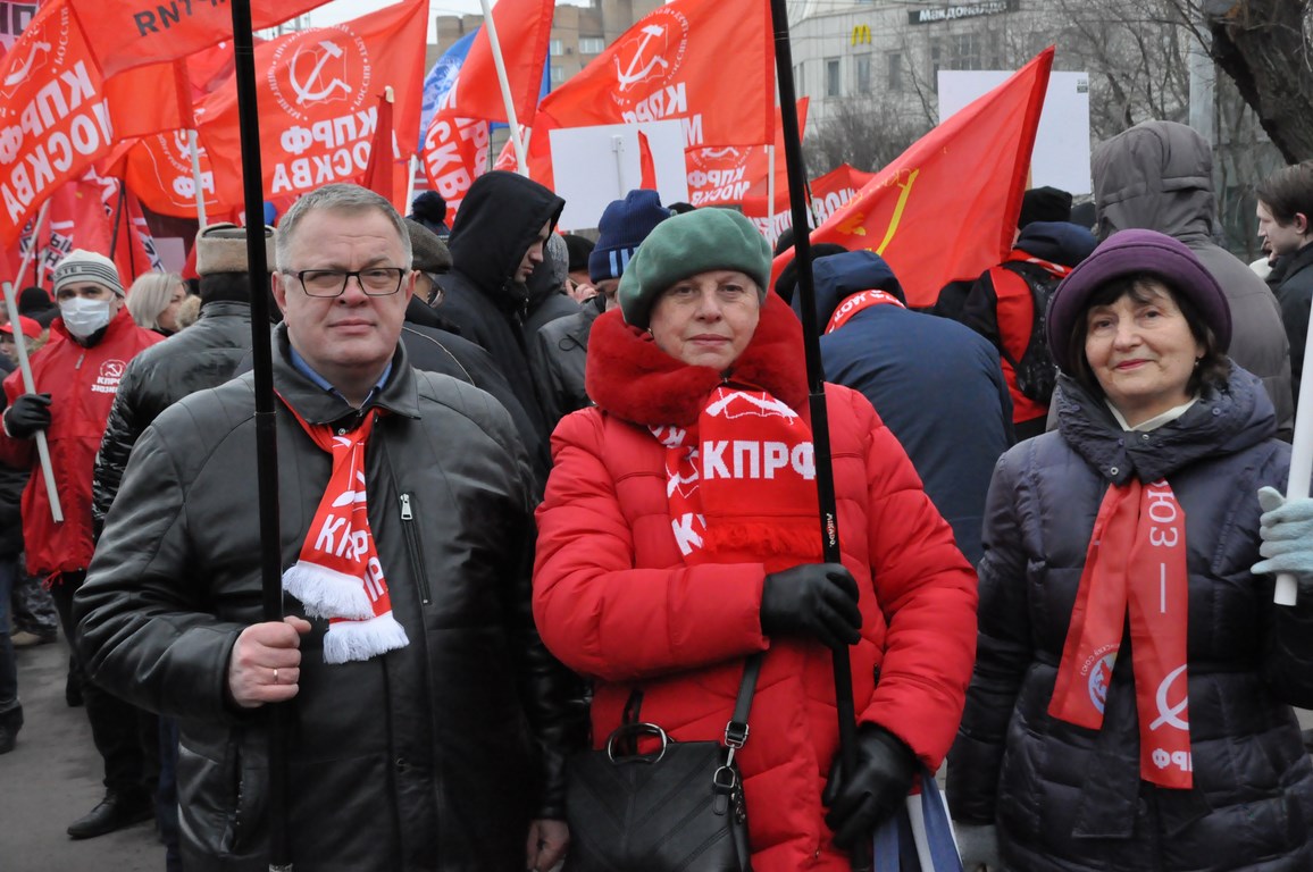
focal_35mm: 66
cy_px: 436
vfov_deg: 20.6
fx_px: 2404
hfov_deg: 30.5
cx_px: 656
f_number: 8
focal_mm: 44
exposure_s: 1/200
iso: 3200
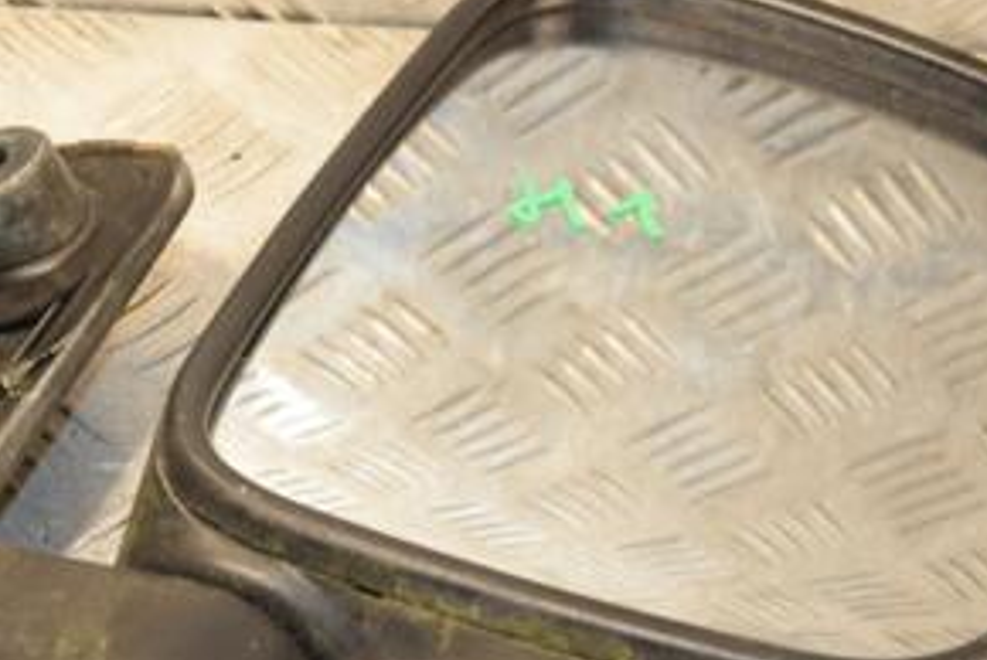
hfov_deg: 13.2
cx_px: 310
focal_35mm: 155
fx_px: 4254
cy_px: 384
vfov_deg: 8.9
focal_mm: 50
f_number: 5
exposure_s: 1/200
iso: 800
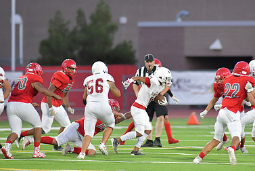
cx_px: 175
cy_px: 102
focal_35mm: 461
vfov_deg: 3.0
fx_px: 3268
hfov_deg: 4.5
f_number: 3.5
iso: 5600
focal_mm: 300
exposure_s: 1/1250
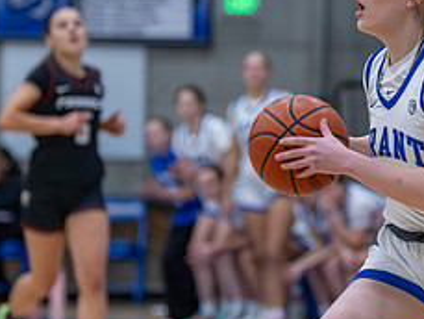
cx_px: 493
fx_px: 4375
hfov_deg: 5.5
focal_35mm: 357
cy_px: 187
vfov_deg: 4.2
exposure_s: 1/1000
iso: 5000
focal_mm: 120
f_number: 2.8
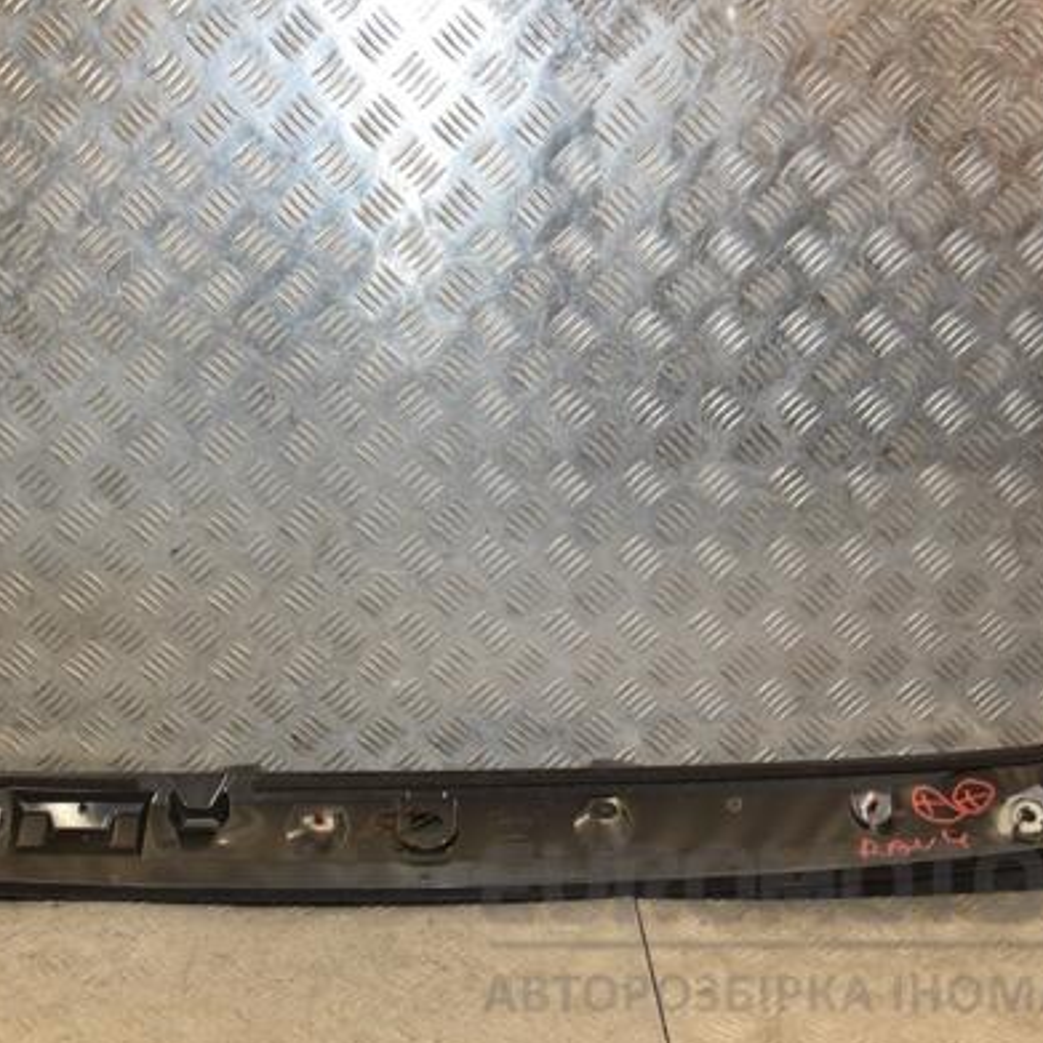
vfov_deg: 36.1
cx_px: 432
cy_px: 528
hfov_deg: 36.0
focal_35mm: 47
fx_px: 1602
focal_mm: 24
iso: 800
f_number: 5
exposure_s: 1/200
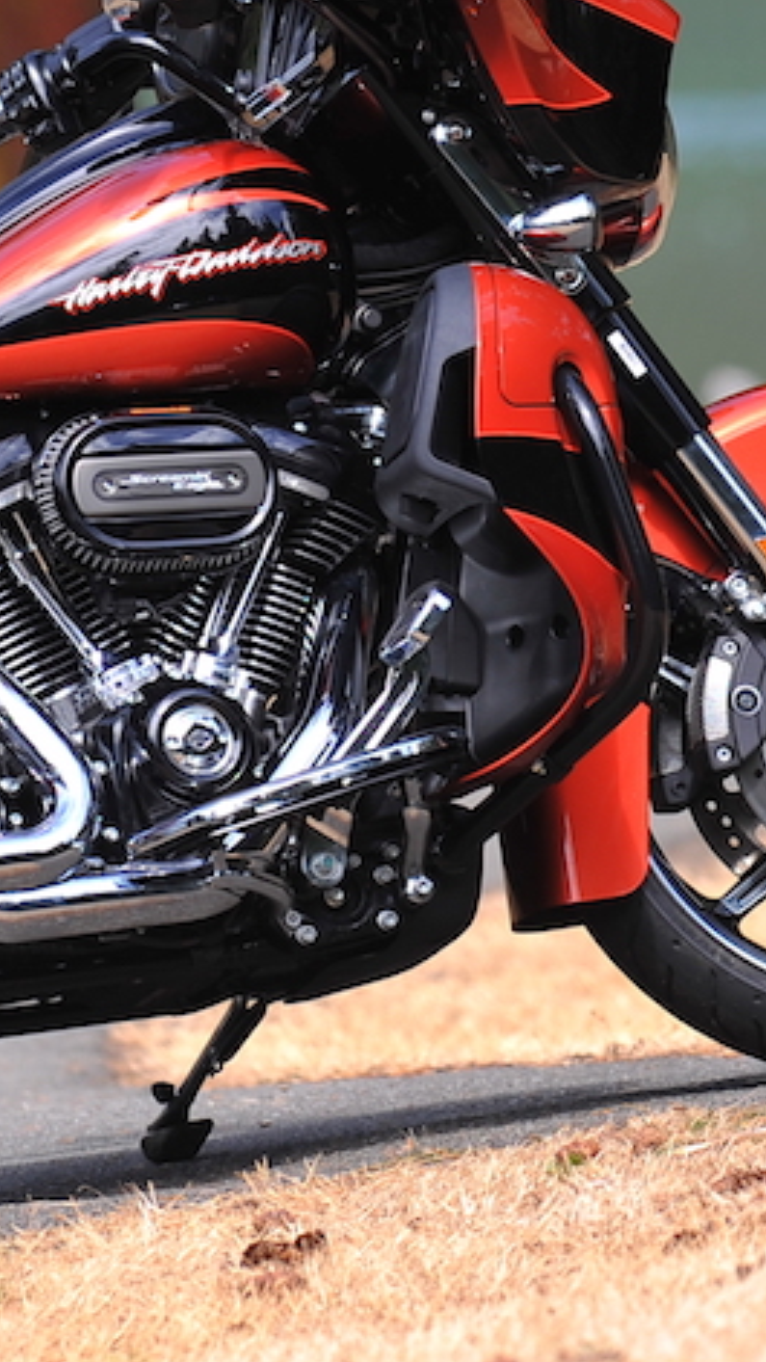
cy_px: 127
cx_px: 309
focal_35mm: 934
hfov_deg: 1.3
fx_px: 33720
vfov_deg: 2.3
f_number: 5
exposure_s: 1/320
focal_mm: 300
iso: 100
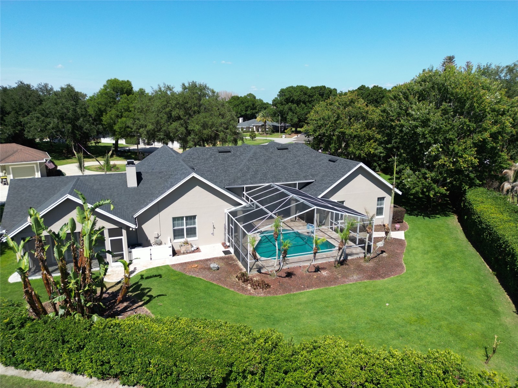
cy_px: 194
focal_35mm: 24
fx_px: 359
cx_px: 259
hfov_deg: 71.6
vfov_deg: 56.8
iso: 100
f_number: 1.7
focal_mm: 6.72
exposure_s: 1/2000
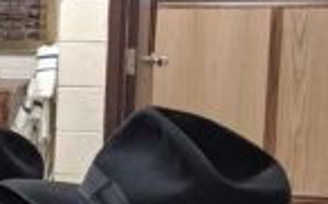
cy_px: 139
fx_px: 1295
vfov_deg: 9.0
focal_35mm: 145
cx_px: -514
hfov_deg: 11.4
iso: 185
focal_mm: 4.67
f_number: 2
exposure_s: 1/60
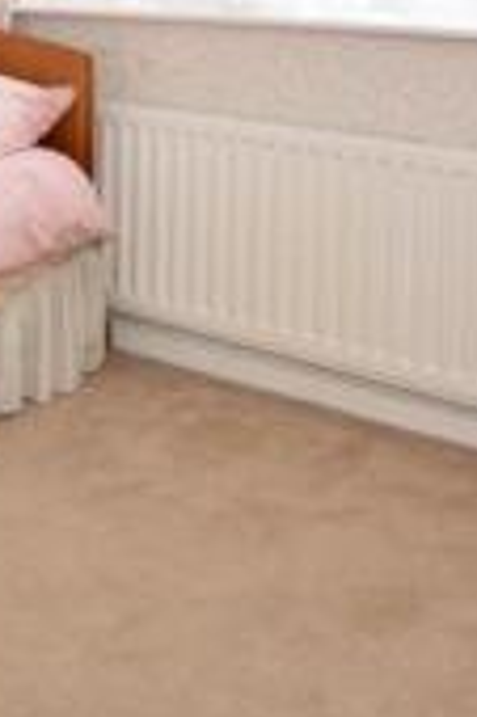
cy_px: -99
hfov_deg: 20.2
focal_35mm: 58
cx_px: -232
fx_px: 1155
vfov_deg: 30.4
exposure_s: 1/125
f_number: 5.6
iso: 400
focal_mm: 10
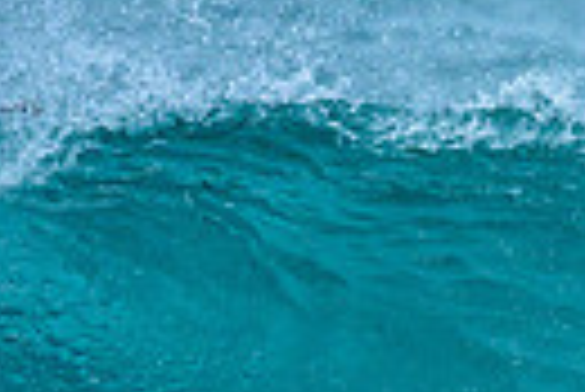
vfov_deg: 0.3
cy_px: 401
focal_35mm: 4909
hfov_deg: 0.4
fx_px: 79860
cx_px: 1085
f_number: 6.3
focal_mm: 800
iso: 450
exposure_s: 1/2000
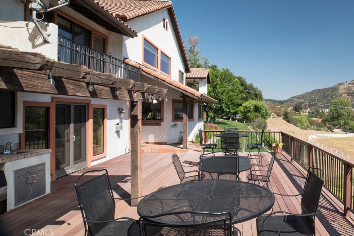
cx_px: 183
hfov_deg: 71.5
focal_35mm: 25
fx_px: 246
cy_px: 115
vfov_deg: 51.3
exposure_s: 1/15
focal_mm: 24
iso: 200
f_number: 22
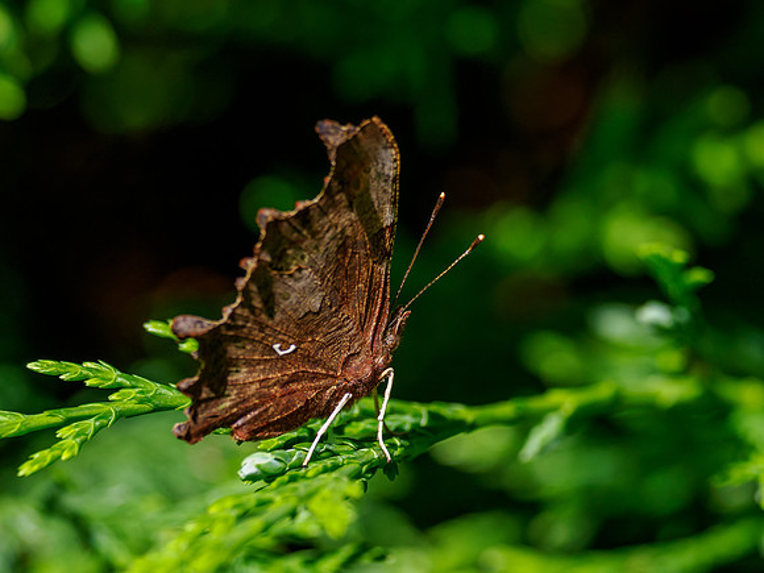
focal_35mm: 859
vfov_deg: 1.7
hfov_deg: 2.3
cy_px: 357
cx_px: 382
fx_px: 18958
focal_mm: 300
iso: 320
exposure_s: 1/800
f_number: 4
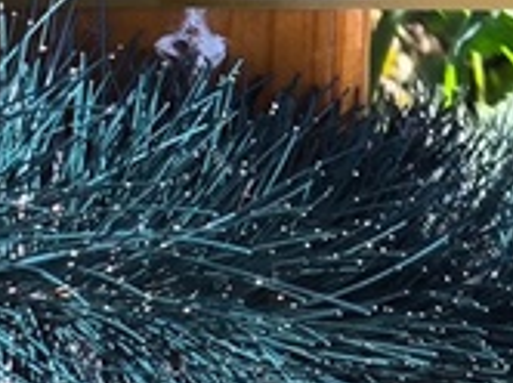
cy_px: -491
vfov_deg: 5.9
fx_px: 3566
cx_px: 11
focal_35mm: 241
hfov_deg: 8.2
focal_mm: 4.71
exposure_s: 1/315
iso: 50
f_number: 1.7
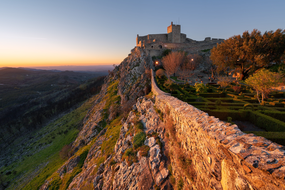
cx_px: 142
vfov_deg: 73.8
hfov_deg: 96.7
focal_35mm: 16
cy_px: 95
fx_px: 127
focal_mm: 16
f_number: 11
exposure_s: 8
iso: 100
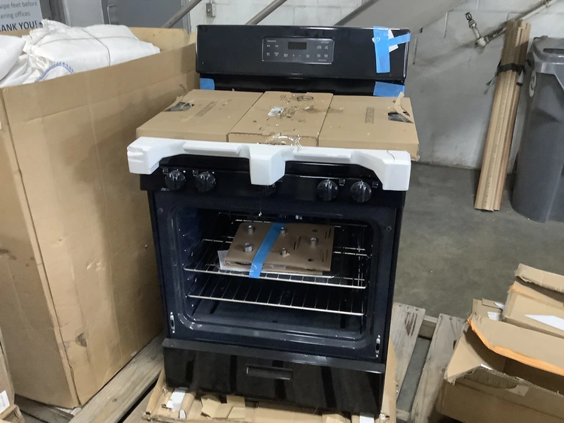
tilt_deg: -28.7
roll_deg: -0.6
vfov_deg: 45.5
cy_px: 212
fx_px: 505
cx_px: 282
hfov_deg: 58.3
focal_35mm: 31
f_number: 2.4
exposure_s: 1/30
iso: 500
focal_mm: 3.3
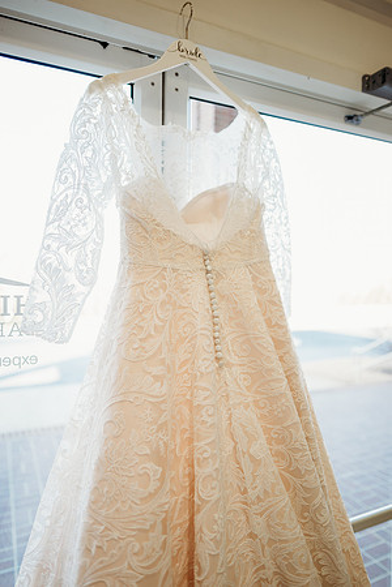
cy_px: 294
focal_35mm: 24
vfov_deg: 73.7
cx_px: 196
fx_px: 392
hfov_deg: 53.1
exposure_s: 1/200
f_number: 1.8
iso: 250
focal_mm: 24
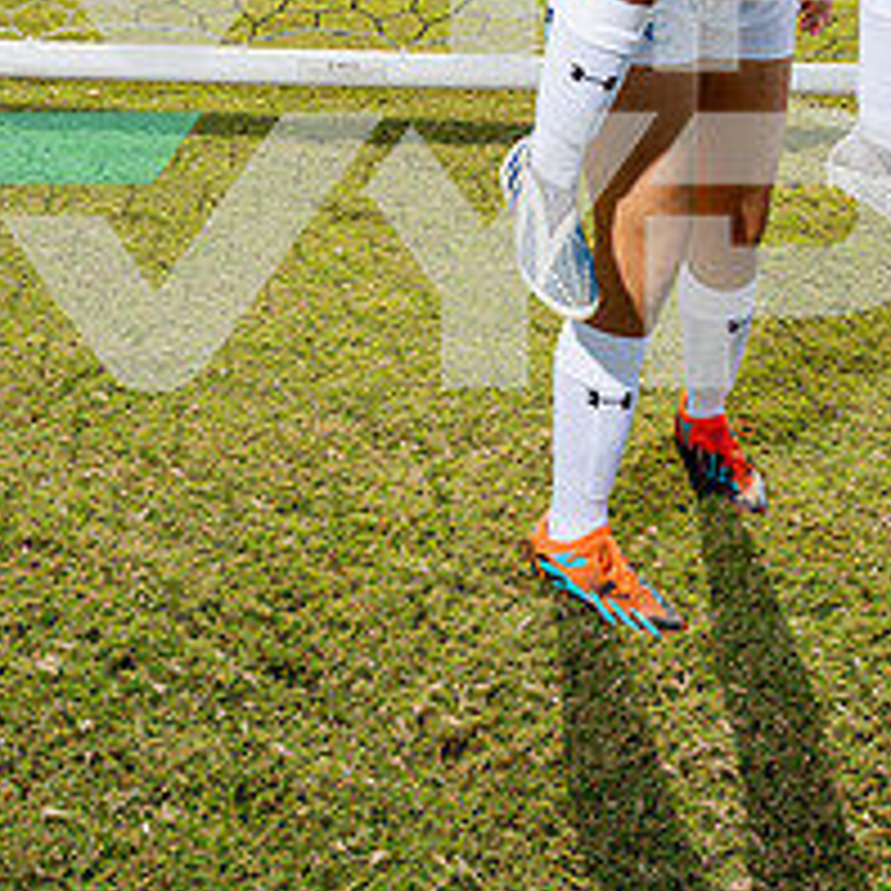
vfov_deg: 28.9
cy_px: -63
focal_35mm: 54
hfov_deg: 31.4
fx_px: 1573
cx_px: 603
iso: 200
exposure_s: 1/250
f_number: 11
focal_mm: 28
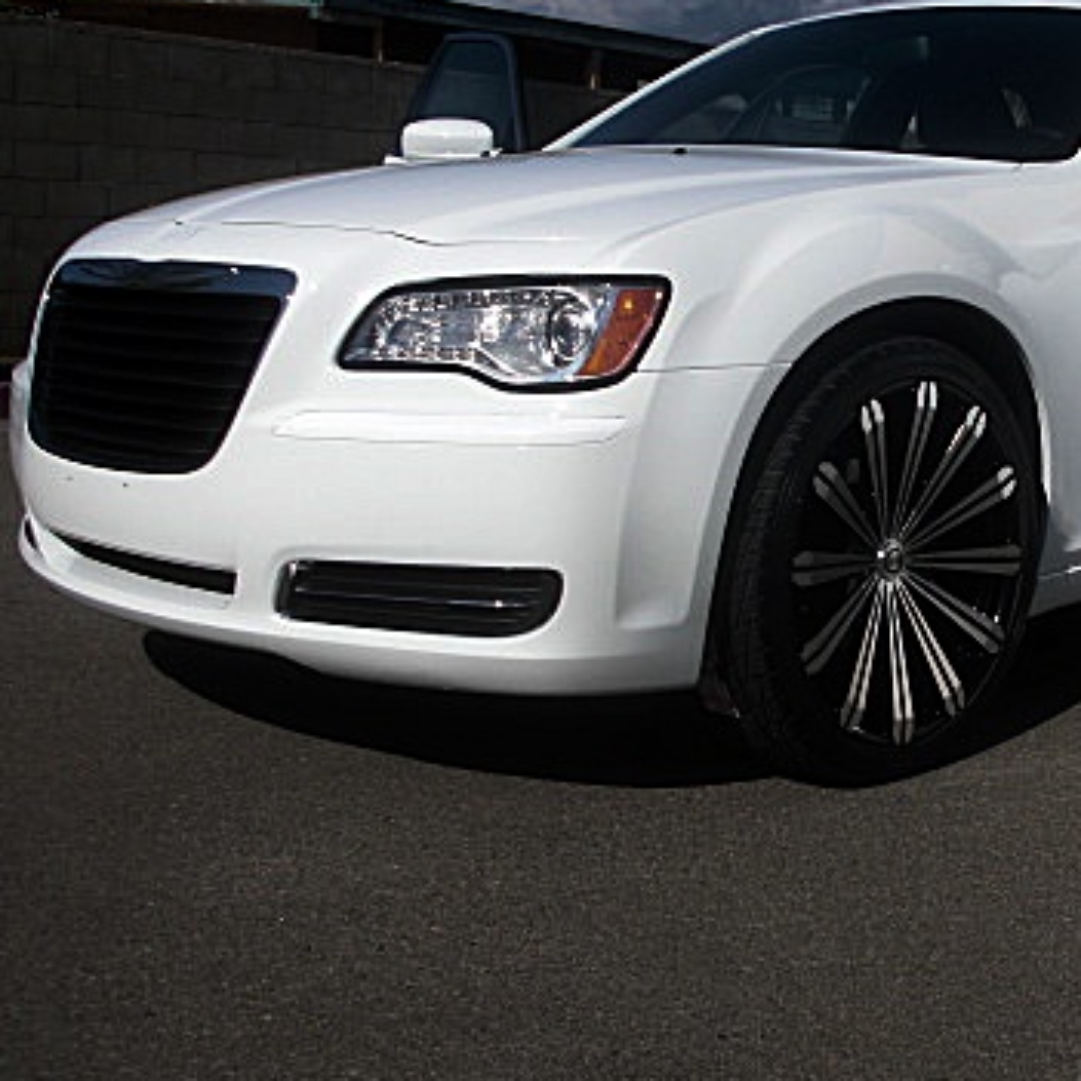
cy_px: 462
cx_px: 936
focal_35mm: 58
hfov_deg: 28.6
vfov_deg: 29.5
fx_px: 2049
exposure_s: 1/250
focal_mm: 6.3
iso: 50
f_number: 7.9
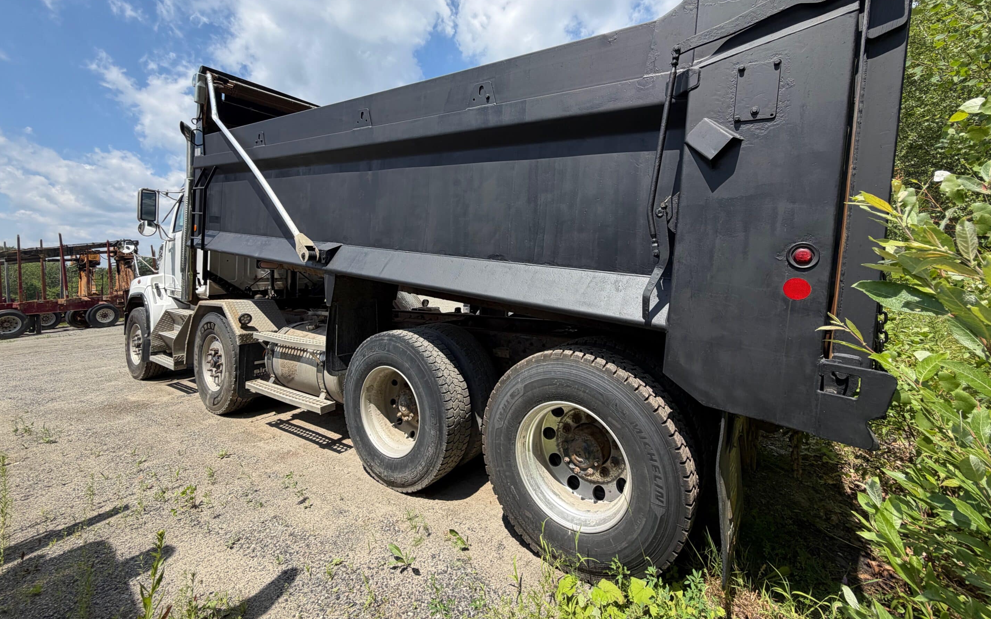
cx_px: 492
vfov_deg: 74.3
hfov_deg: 101.5
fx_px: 405
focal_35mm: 15
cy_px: 260
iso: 25
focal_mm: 2.22
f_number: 2.2
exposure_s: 1/770
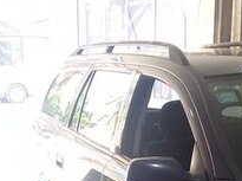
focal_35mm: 100
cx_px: 183
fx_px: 698
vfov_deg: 14.1
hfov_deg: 19.5
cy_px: 243
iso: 50
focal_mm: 3.3
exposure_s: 1/33
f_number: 2.2
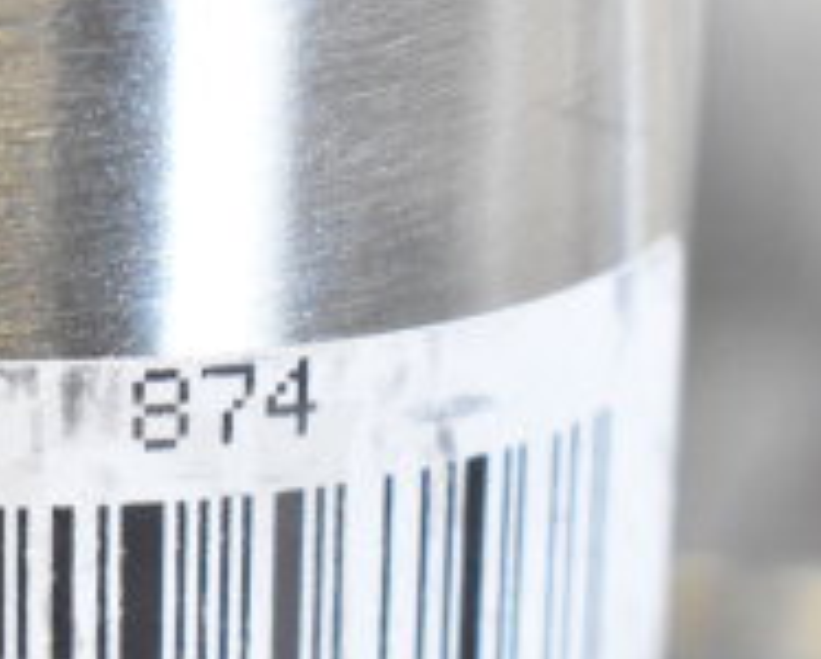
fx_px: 5132
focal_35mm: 211
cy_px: 749
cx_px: -31
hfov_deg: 9.1
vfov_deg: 7.3
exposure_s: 1/200
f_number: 7.1
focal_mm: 46
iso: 6400
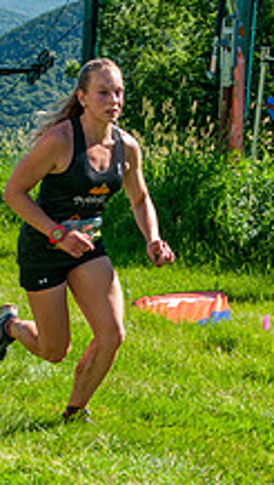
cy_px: 331
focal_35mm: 110
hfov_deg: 11.0
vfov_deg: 19.4
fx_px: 1417
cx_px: 117
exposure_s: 1/400
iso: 200
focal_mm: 34
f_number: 8
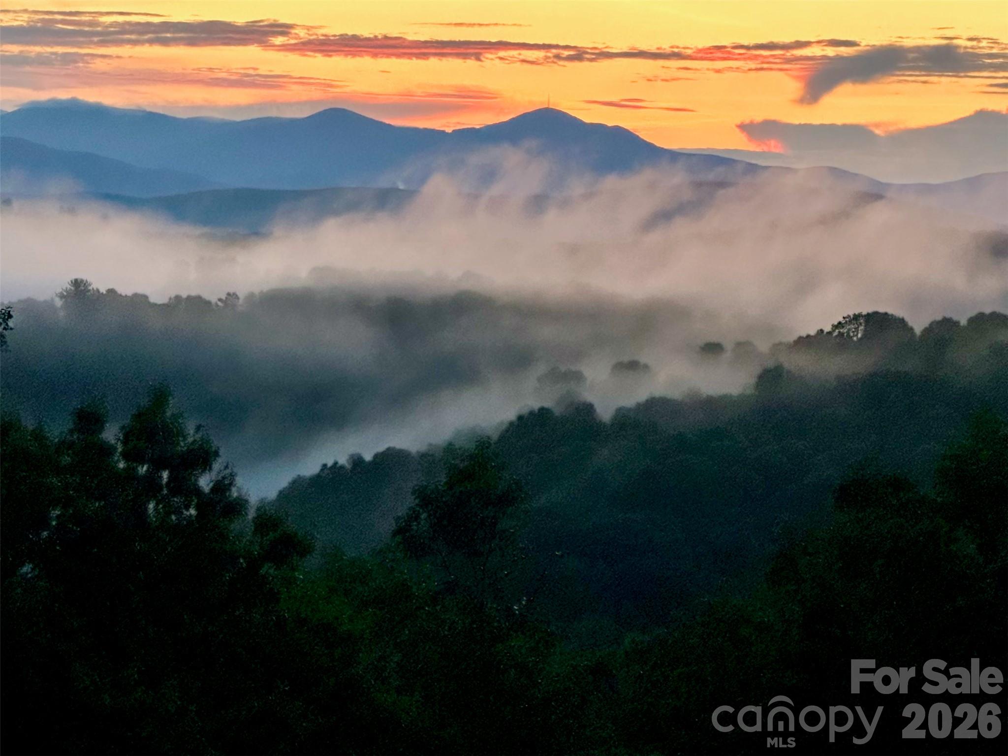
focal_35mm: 77
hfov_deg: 25.3
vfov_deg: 19.1
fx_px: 2242
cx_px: 504
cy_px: 378
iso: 250
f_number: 2.8
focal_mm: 9
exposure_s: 1/98
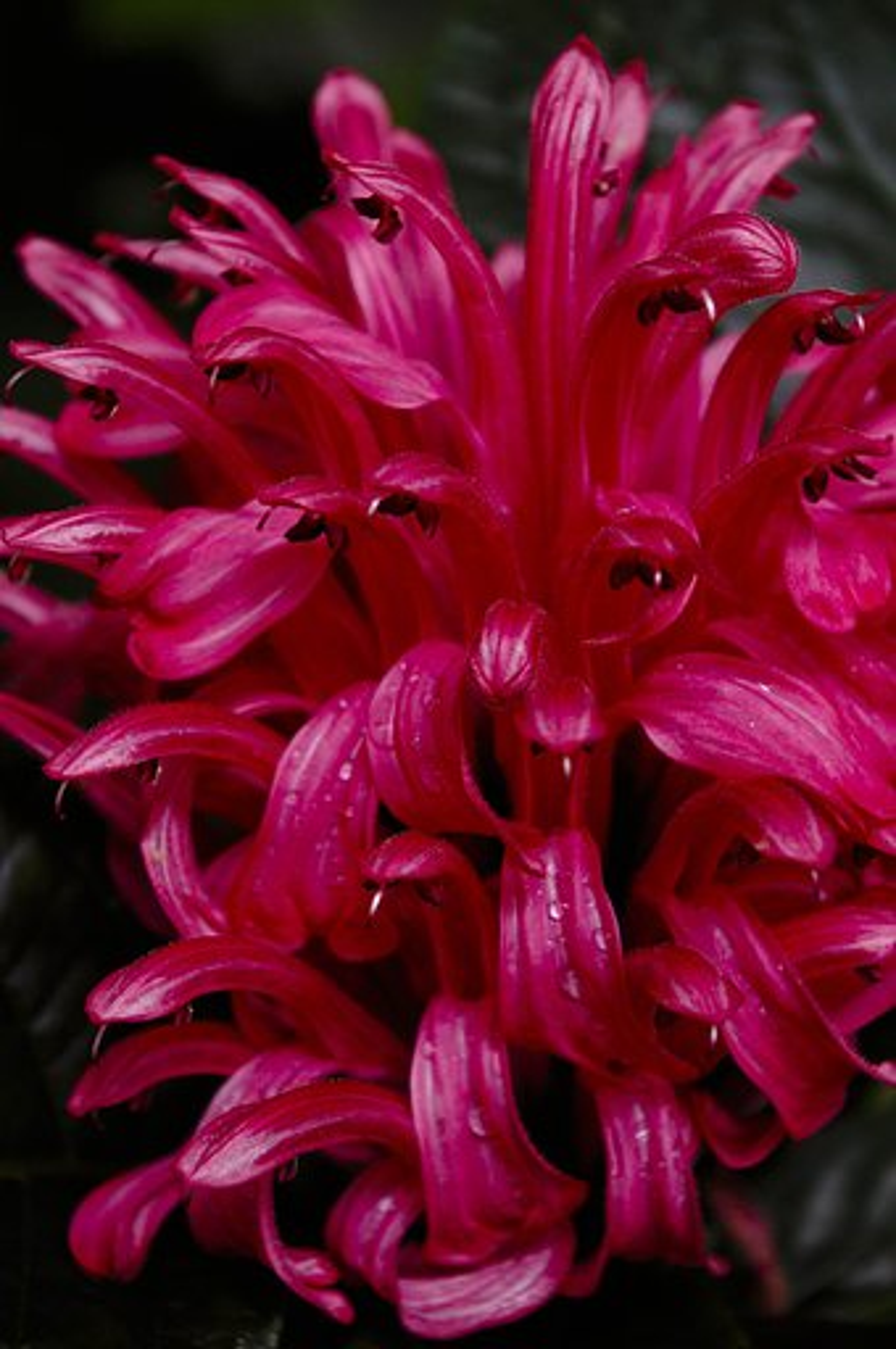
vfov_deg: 24.6
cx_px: 448
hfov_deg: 16.5
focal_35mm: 82
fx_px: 3088
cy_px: 674
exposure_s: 1/45
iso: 800
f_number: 8
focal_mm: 55
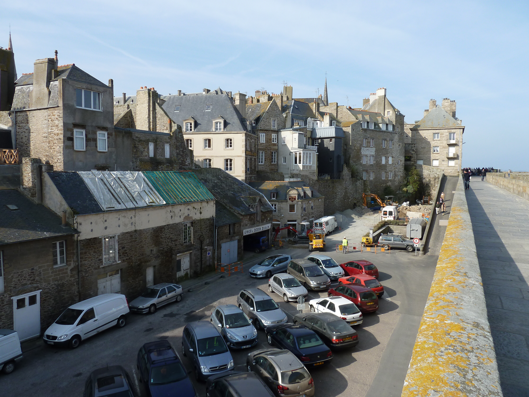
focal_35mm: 25
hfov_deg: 69.4
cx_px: 264
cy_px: 198
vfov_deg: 54.9
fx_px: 382
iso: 80
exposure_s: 1/400
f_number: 4
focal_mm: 4.1
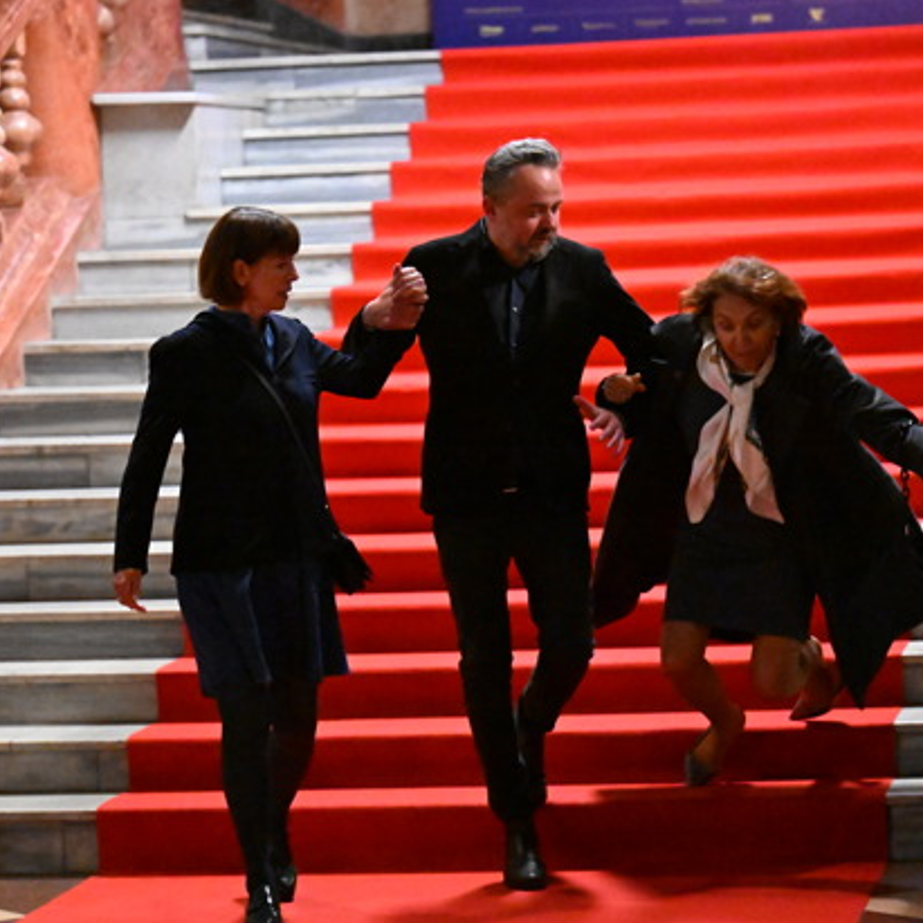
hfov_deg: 12.1
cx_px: 440
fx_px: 4344
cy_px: 463
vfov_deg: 12.1
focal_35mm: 144
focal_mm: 101
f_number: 2.8
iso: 25600
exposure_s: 1/400
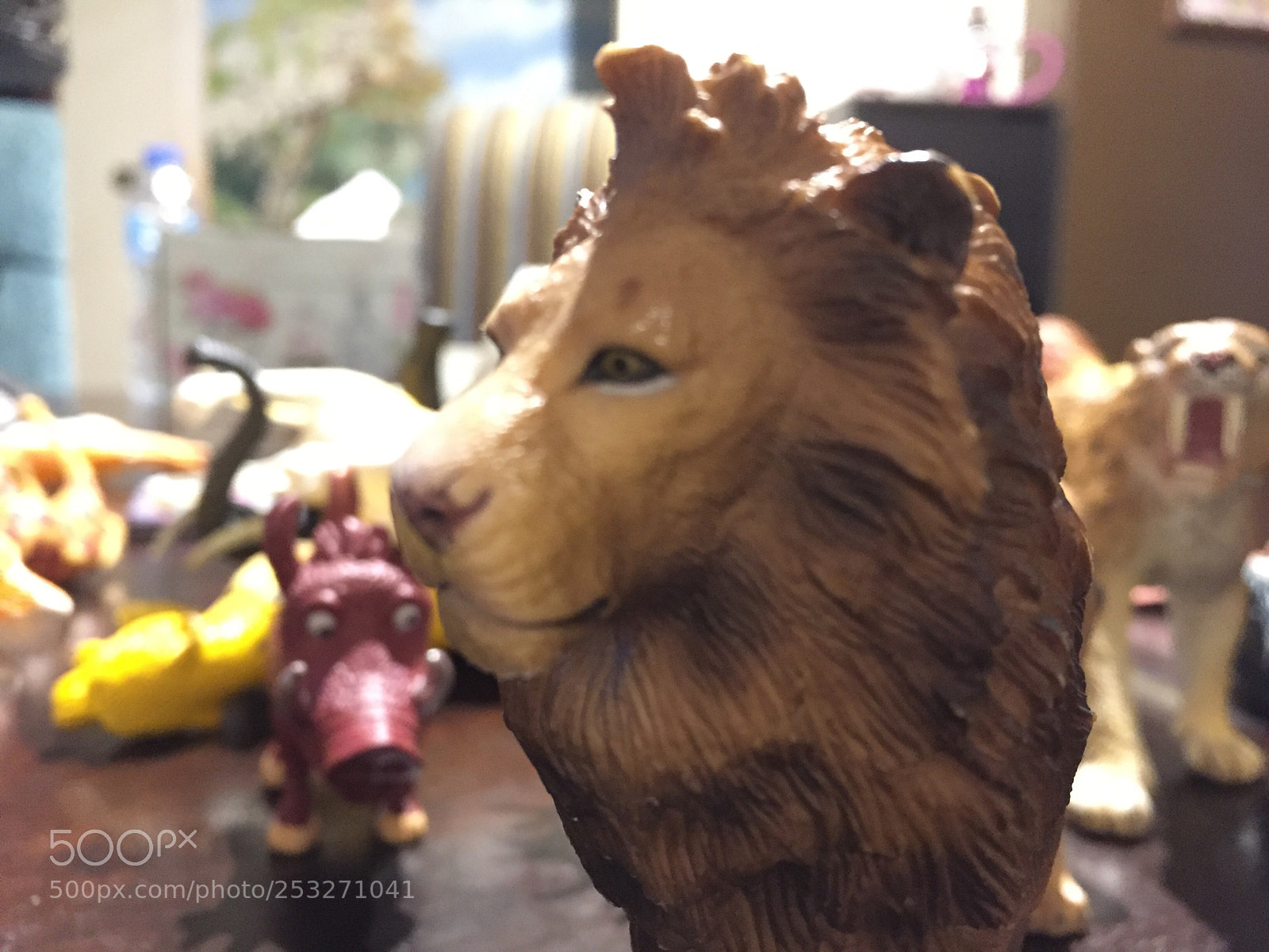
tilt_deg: -7.1
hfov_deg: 61.7
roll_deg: -1.7
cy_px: 476
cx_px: 634
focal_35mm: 29
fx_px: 1063
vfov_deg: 48.2
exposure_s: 1/17
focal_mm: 4.15
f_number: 2.2
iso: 800
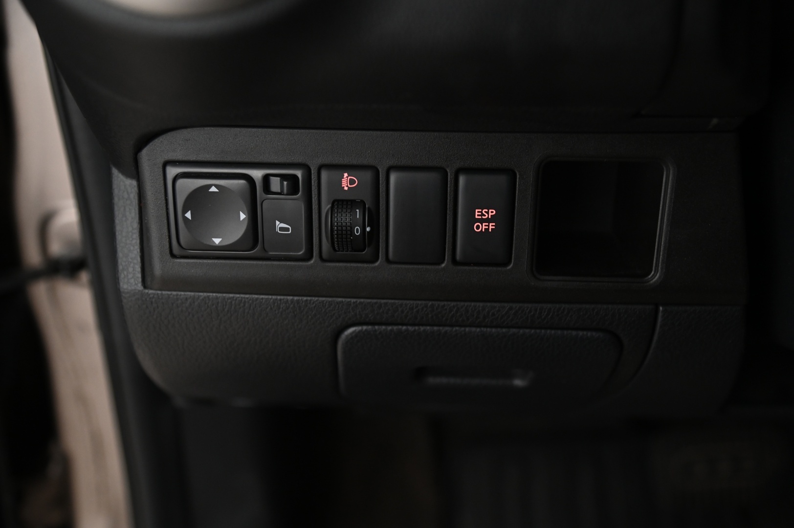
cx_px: 397
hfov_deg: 41.1
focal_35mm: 48
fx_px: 1058
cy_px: 264
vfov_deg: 28.0
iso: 2000
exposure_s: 1/15
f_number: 4
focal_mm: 48
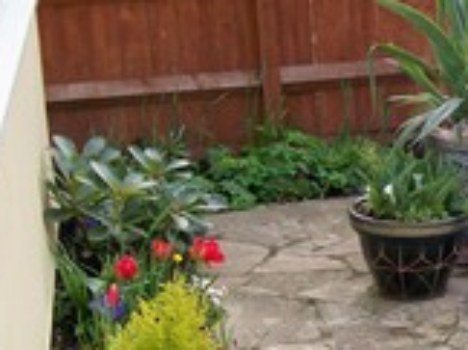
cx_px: 506
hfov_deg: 19.3
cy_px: 200
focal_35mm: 98
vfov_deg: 15.0
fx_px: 1323
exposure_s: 1/318
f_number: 2.7
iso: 80
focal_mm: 6
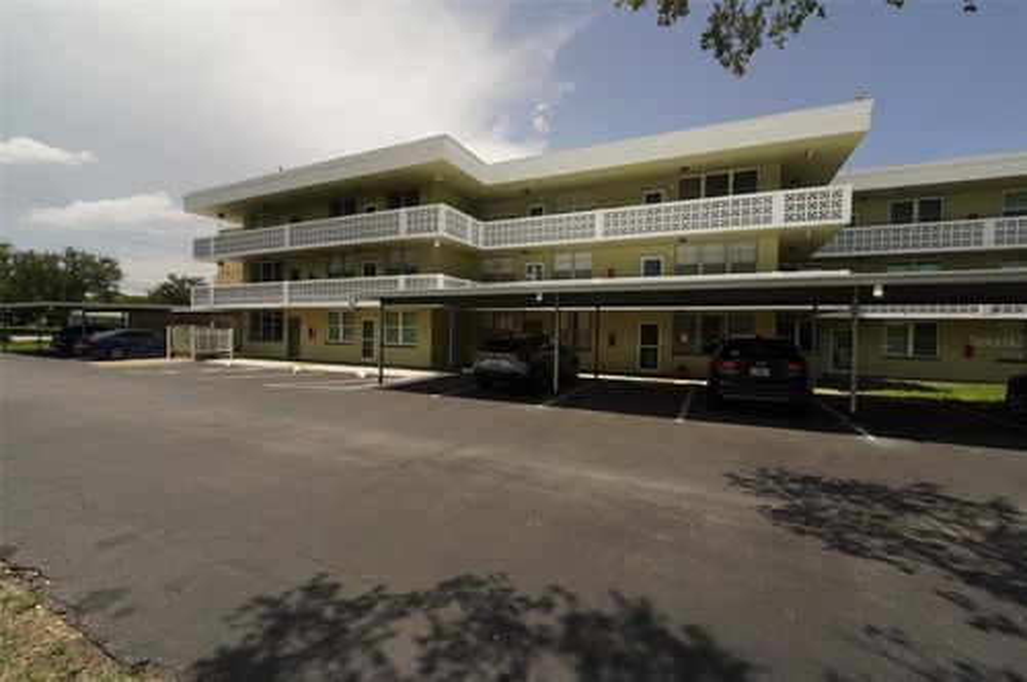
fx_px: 399
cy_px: 341
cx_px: 514
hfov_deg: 104.3
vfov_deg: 81.0
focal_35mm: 14
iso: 100
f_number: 11
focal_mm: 14
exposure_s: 1/250
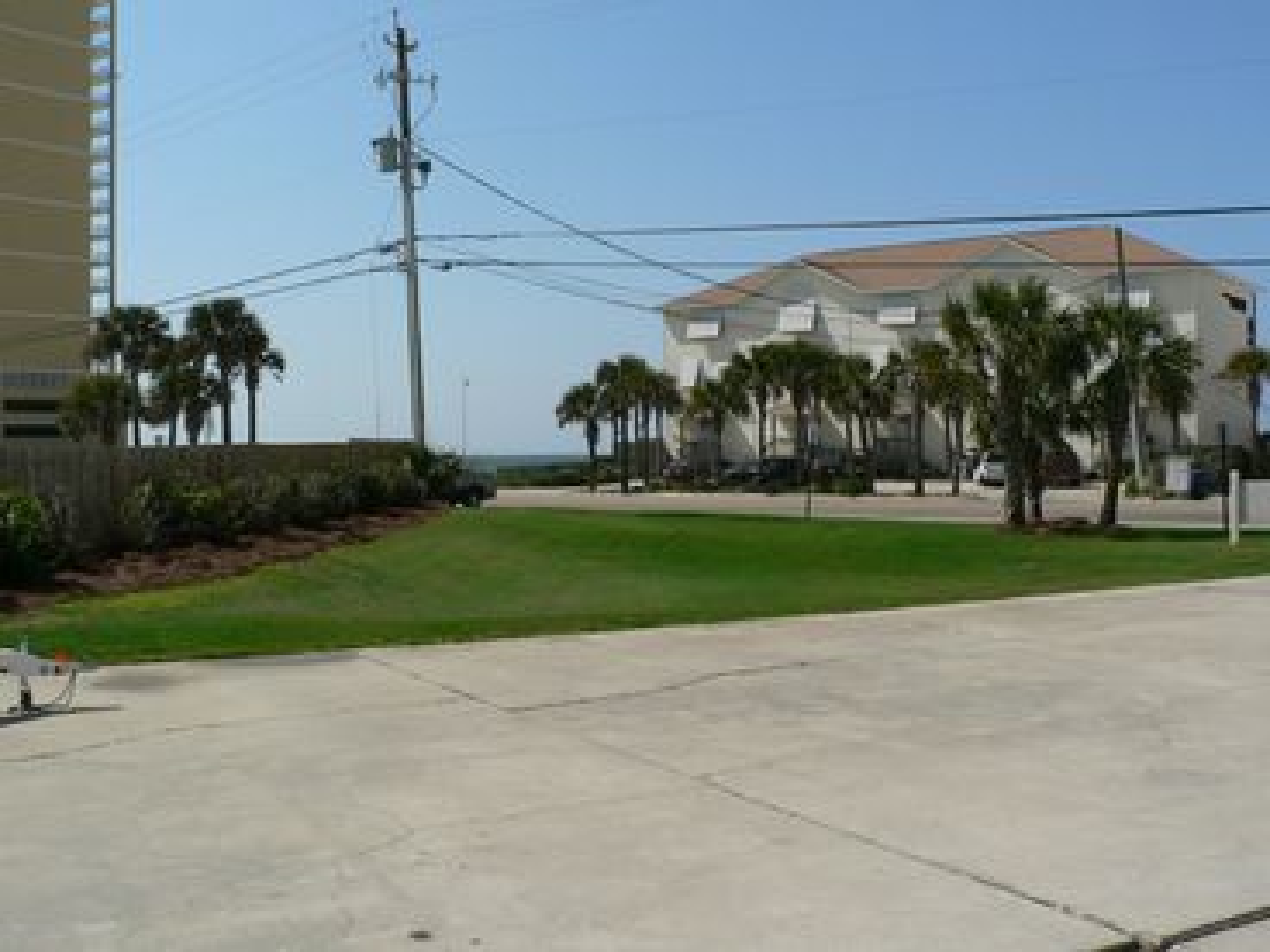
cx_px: 635
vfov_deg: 39.7
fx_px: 1321
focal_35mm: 36
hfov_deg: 51.4
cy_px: 476
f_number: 5.6
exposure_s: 1/500
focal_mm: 6
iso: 80
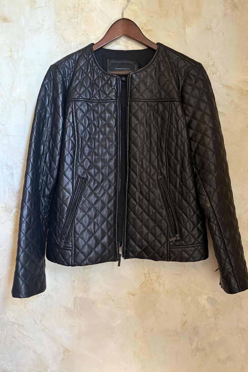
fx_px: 289
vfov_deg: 65.5
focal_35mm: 28
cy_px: 181
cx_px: 137
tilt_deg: -3.9
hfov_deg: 46.3
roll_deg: +0.3
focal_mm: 5.96
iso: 500
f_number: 1.6
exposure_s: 1/47
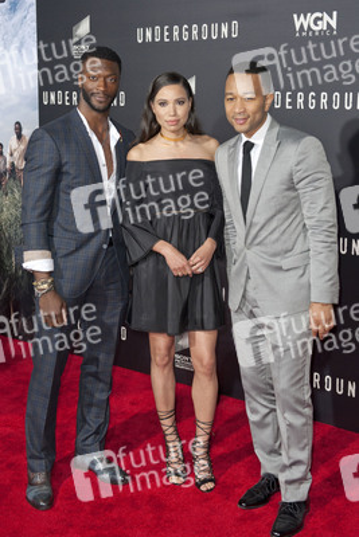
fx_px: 777
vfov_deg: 38.2
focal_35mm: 52
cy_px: 268
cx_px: 180
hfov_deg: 26.0
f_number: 4.5
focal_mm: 52
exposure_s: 1/400
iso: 800
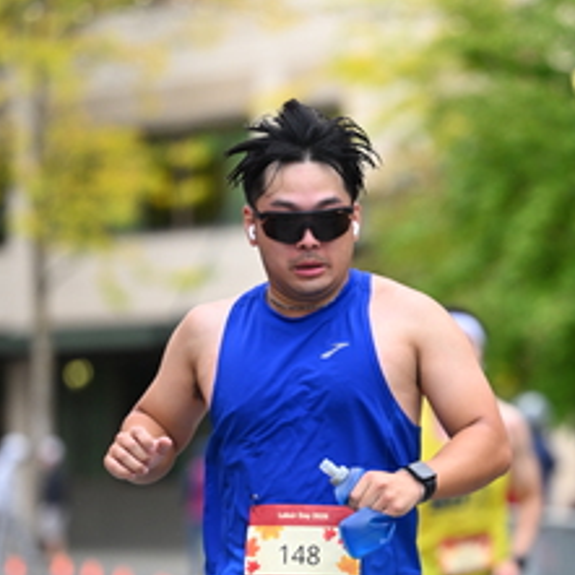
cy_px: 450
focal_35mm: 275
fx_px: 5168
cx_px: 446
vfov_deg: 6.4
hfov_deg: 6.4
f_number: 2.8
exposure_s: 1/1600
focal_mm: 130
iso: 1000
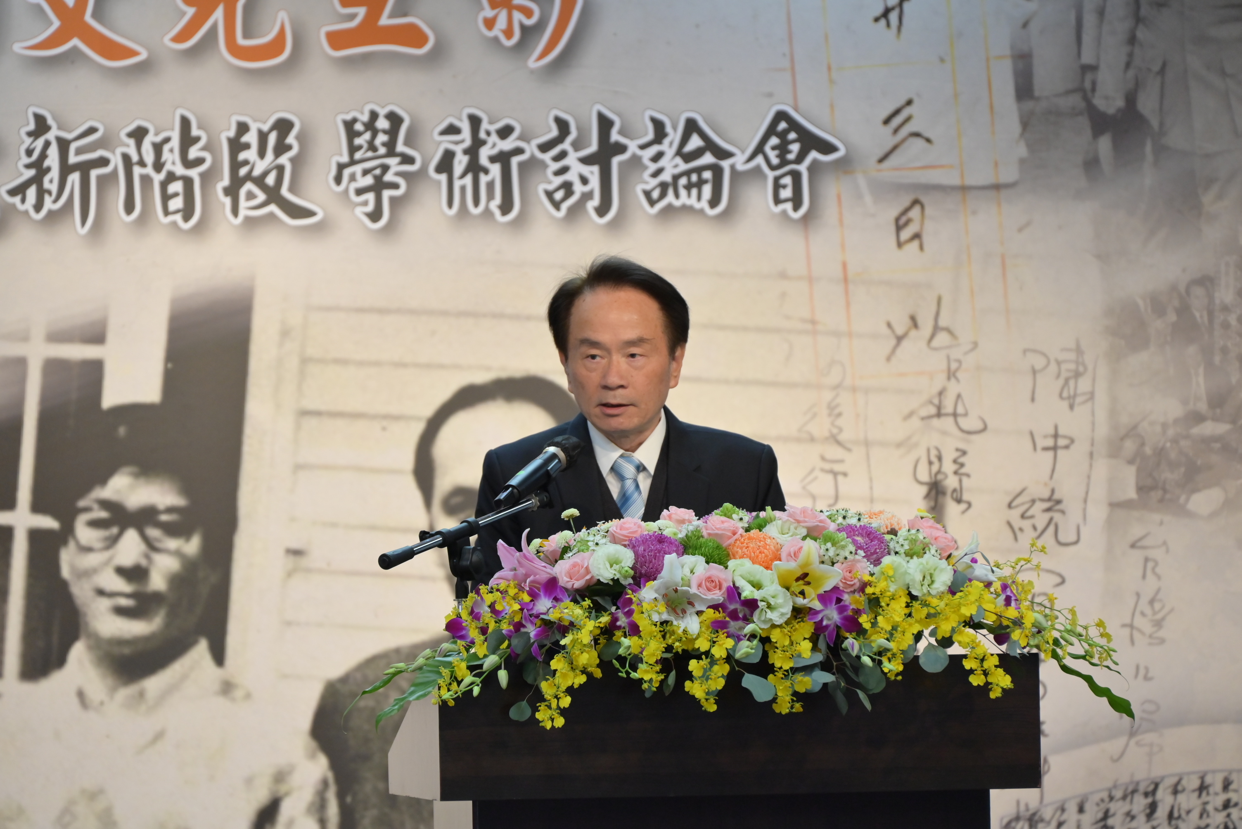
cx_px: 621
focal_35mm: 200
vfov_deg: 6.9
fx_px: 6902
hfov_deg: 10.3
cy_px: 414
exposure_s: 1/200
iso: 2000
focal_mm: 200
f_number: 6.3
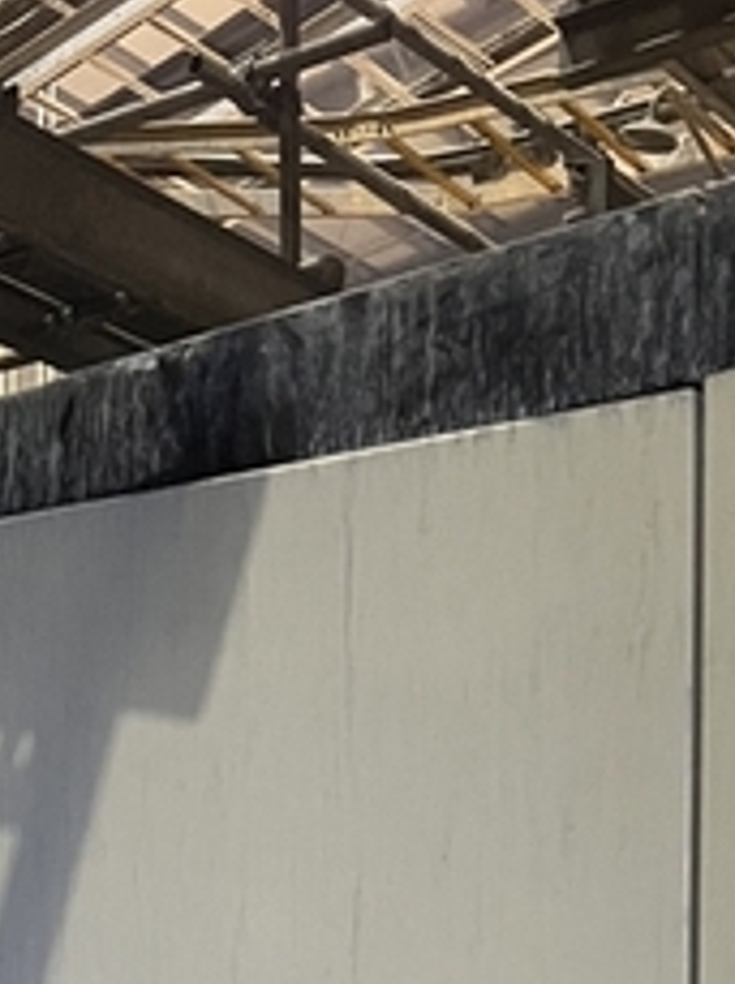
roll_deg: +1.4
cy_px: 1444
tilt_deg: -4.8
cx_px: 120
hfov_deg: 16.0
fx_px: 2584
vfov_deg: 19.1
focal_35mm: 91
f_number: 1.5
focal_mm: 5.7
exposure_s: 1/38
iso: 640
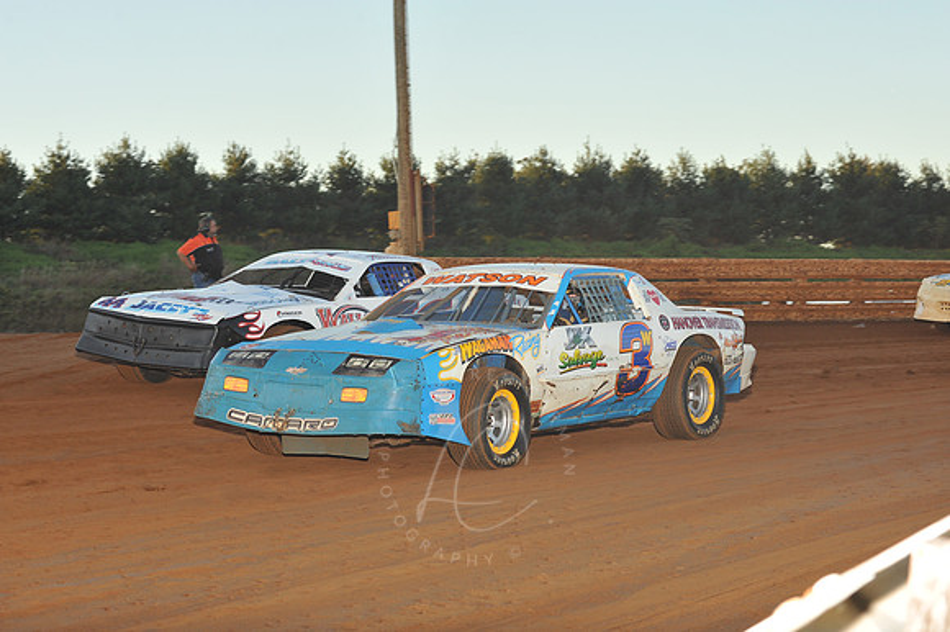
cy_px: 316
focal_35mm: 92
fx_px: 2426
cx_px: 475
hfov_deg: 22.2
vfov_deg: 14.8
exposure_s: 1/320
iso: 800
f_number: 7.1
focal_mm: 92
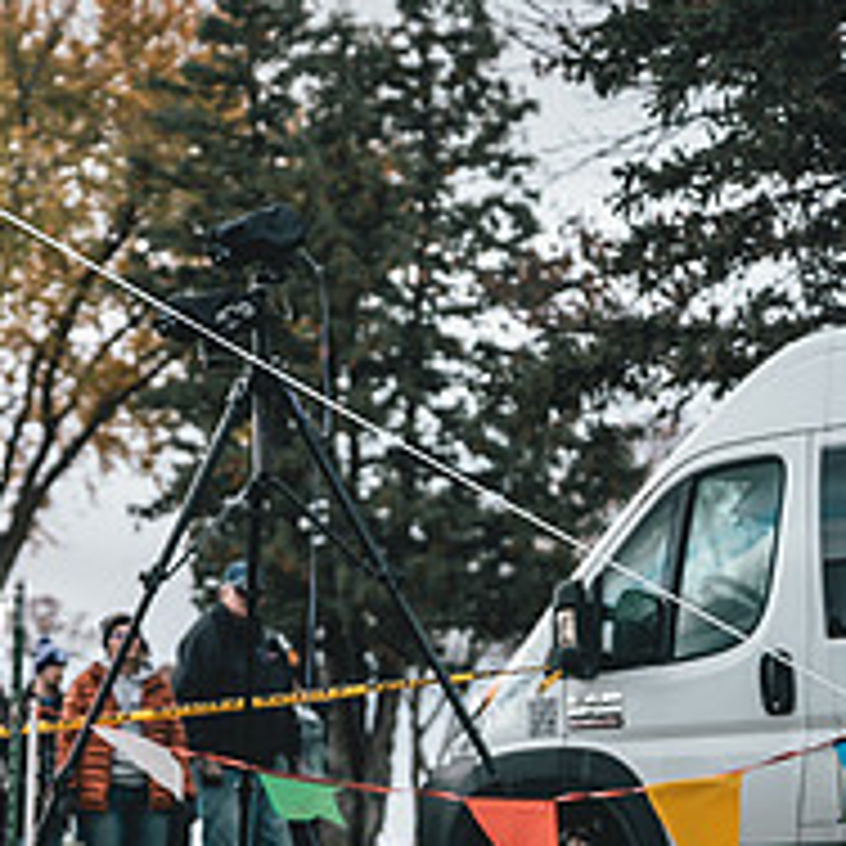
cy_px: 362
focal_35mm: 123
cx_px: -392
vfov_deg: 14.2
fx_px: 3401
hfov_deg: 13.4
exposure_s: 1/3200
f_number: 2
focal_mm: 47
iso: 200
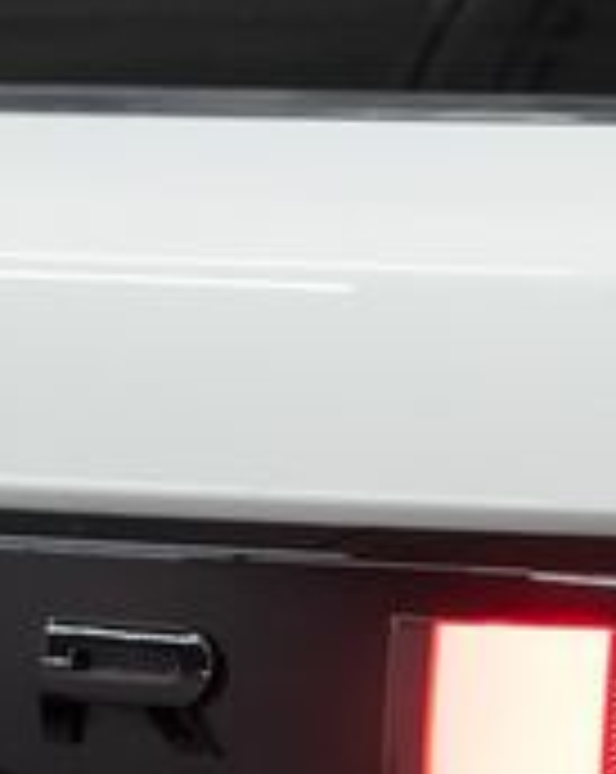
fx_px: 3359
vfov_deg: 13.0
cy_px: 731
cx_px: 1349
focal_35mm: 147
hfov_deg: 9.6
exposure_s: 1/40
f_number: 3.5
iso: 200
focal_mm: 28
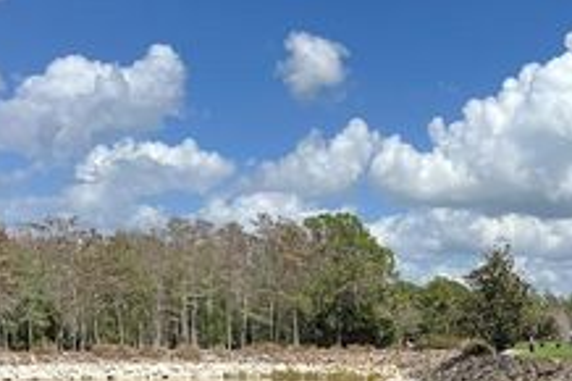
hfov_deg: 30.3
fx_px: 984
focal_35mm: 62
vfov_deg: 20.6
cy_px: 448
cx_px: 562
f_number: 1.5
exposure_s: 1/6211
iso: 50
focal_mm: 5.7
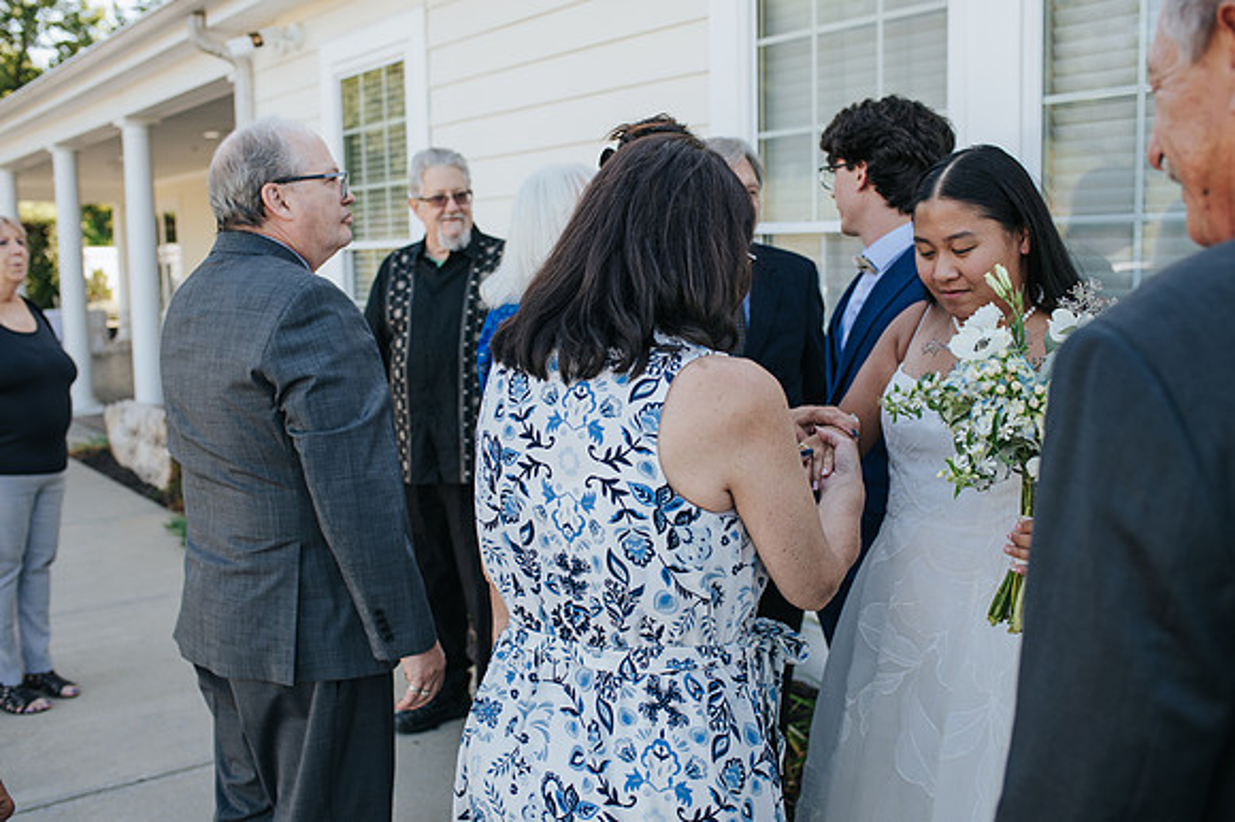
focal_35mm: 35
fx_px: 1200
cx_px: 618
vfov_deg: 37.8
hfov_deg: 54.5
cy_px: 411
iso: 320
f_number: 3.5
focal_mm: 35
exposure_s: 1/400
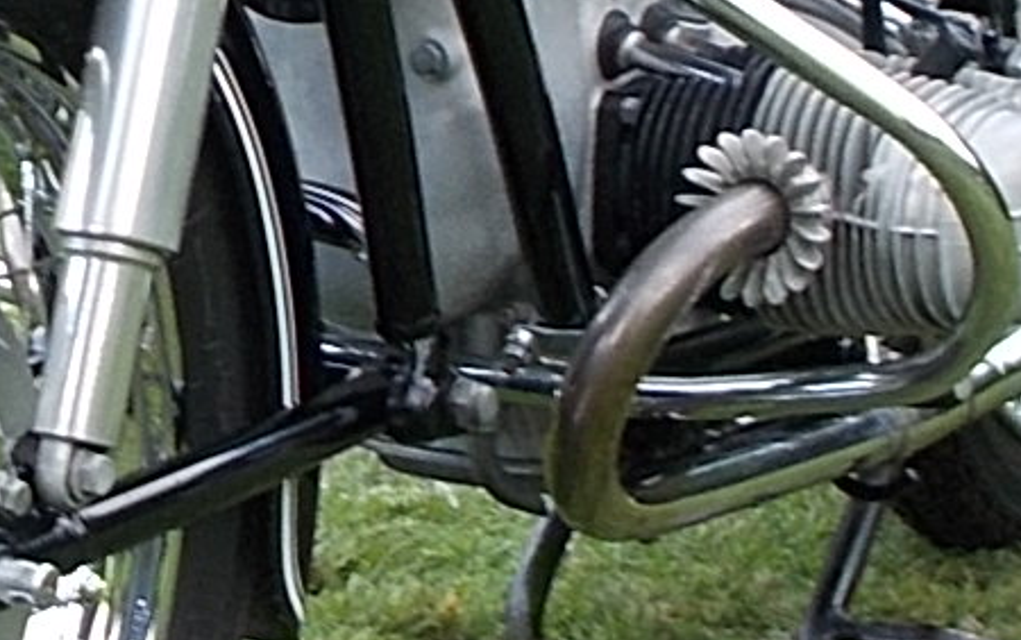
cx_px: -5
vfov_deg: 9.4
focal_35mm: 139
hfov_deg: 14.8
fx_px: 3871
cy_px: 39
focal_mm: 4.6
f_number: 3.2
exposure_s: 1/25
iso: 80
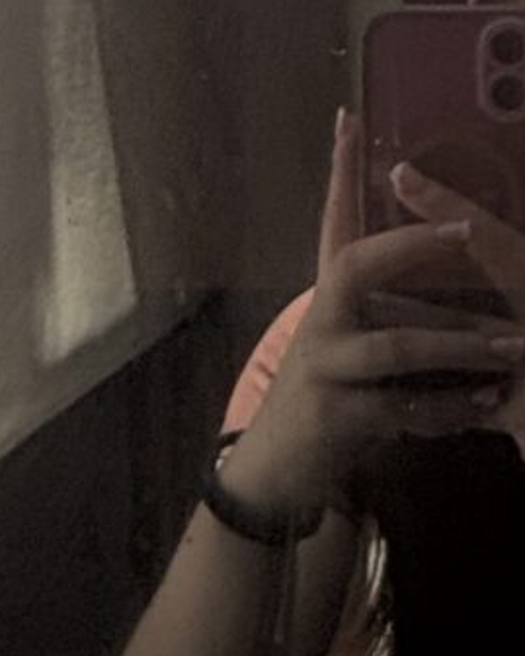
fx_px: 2019
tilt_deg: -3.4
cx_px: 256
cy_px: 197
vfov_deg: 18.4
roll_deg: +0.0
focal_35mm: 104
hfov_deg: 14.8
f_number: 2.2
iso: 125
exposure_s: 1/99
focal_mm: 2.22
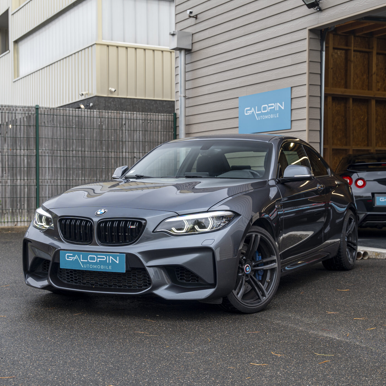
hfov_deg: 31.3
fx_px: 688
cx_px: 200
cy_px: 194
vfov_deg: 31.4
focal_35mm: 55
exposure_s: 1/80
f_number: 4
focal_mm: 42.4
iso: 100
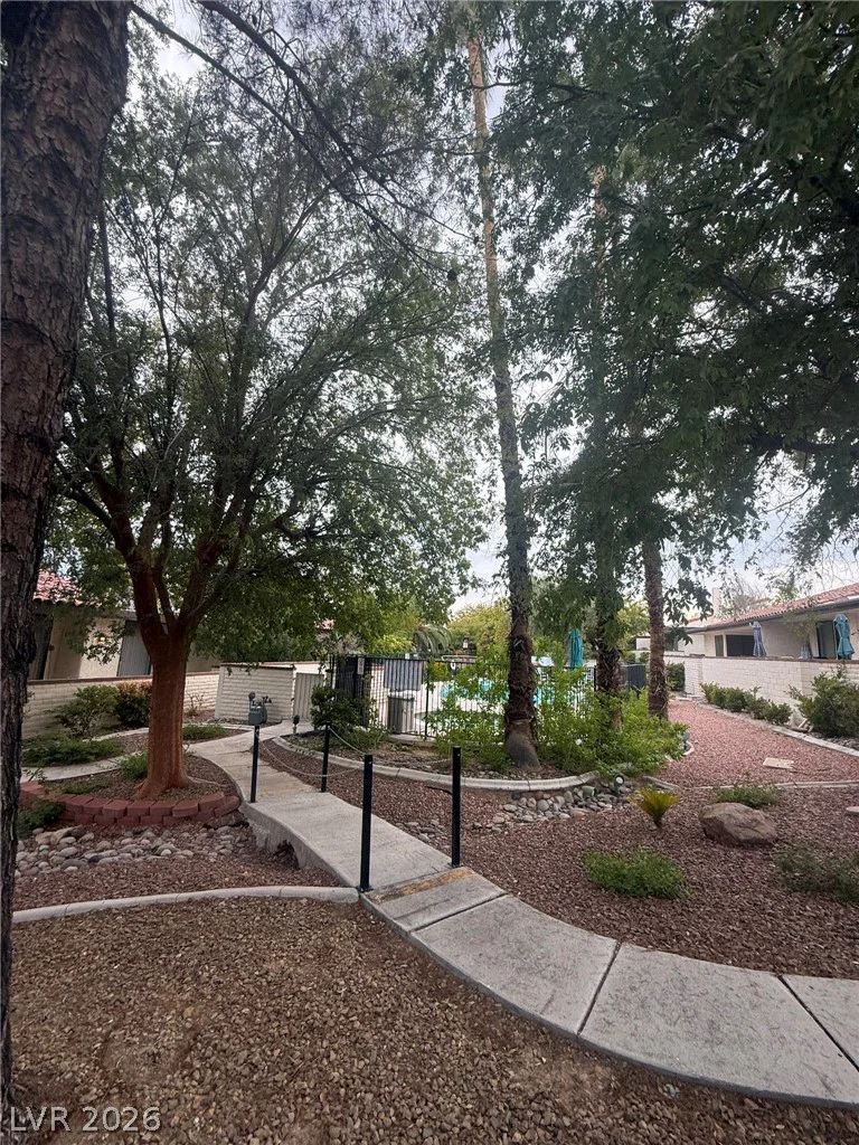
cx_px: 430
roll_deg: -2.9
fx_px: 463
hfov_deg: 85.7
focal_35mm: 14
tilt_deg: +12.0
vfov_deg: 102.1
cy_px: 572
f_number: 2.2
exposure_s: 1/105
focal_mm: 2.22
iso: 64
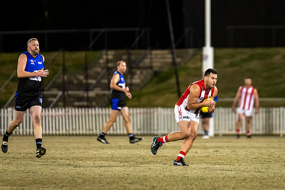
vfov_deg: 2.9
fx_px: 3792
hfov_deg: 4.3
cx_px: 168
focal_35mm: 479
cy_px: 75
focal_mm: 300
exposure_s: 1/1250
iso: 2500
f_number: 2.8
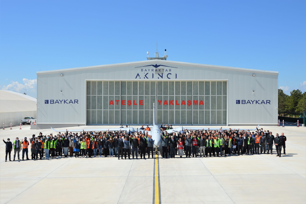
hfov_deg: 53.2
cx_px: 153
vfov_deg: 36.8
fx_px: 306
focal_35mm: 36
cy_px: 102
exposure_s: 1/320
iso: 100
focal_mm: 24
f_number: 9
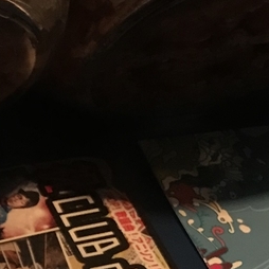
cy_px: 290
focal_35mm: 117
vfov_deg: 14.6
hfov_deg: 13.9
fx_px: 1029
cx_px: -143
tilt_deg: -44.9
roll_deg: +1.7
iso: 100
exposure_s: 1/9
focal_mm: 3.99
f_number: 1.8
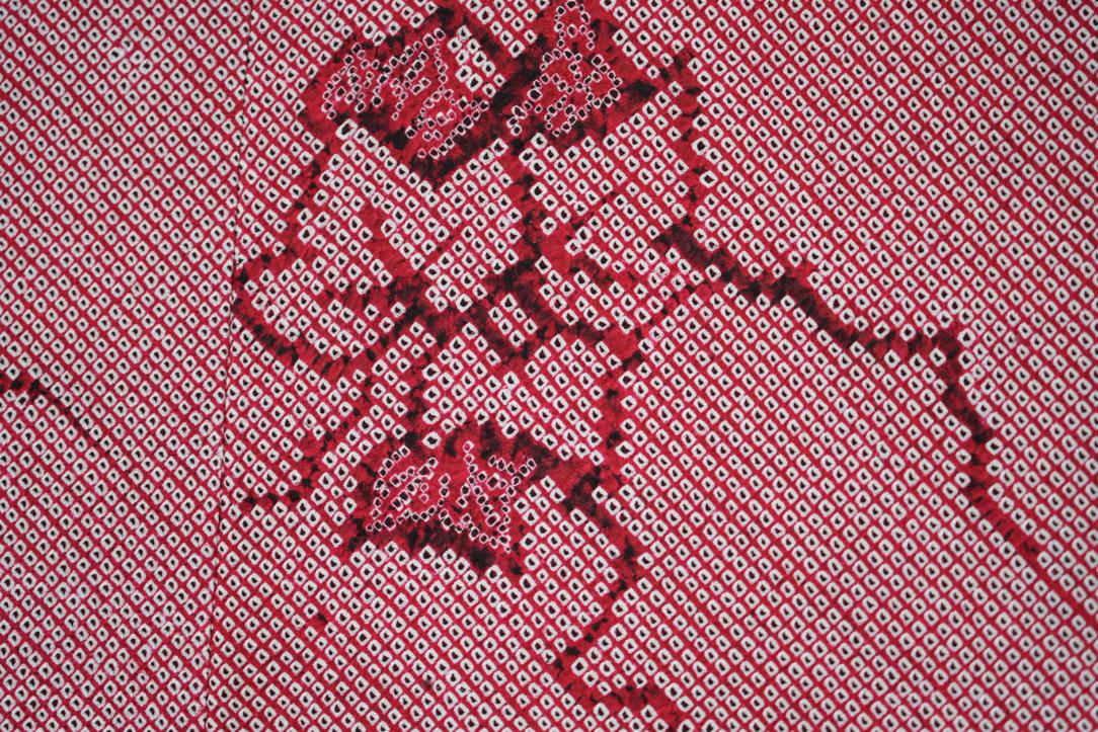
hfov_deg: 19.6
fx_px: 3172
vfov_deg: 13.2
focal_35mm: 104
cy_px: 366
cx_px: 549
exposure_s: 1/125
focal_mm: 104
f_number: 4
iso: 1250
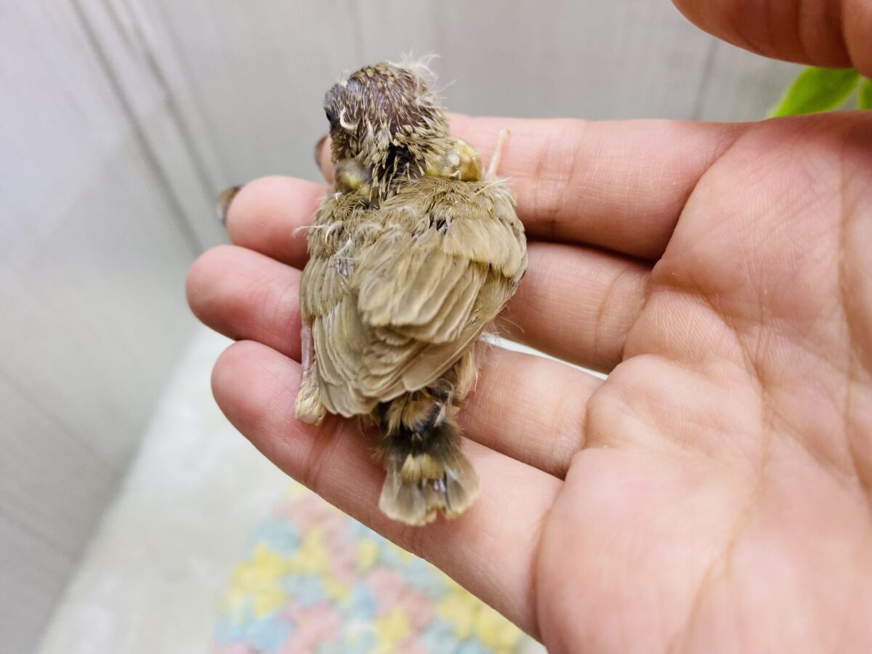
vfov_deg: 54.9
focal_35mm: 25
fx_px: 630
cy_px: 327
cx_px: 436
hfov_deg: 69.4
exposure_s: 1/100
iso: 125
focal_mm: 4.25
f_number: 1.8
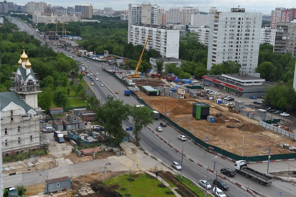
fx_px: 411
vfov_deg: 27.0
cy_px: 98
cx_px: 148
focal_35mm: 50
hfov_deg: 39.6
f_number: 5.6
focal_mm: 50
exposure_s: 1/3200
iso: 1000
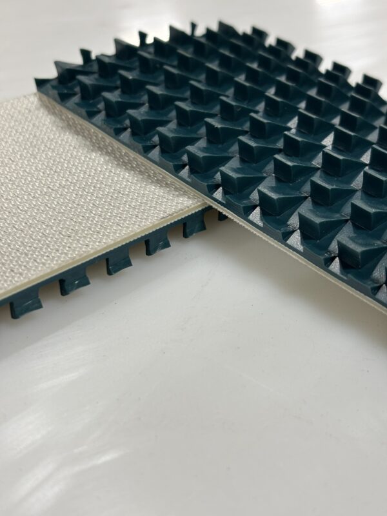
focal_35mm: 52
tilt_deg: -33.9
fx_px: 775
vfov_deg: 36.8
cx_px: 194
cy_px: 258
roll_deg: -0.3
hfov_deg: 28.0
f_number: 1.6
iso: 50
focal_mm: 5.96
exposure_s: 1/60
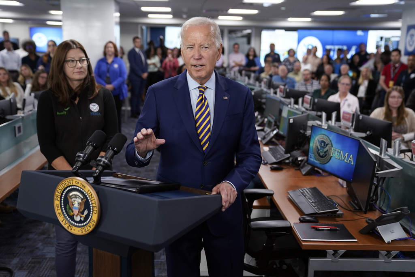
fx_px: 473
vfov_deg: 32.6
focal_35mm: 41
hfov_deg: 47.4
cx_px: 208
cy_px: 138
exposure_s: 1/320
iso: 2000
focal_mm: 41
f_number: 2.8
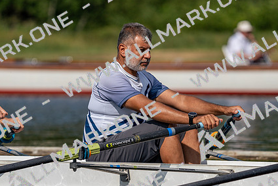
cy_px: 99
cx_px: 142
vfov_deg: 2.8
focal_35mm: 483
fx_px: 3731
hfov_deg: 4.3
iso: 100
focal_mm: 353
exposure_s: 1/1600
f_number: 6.3
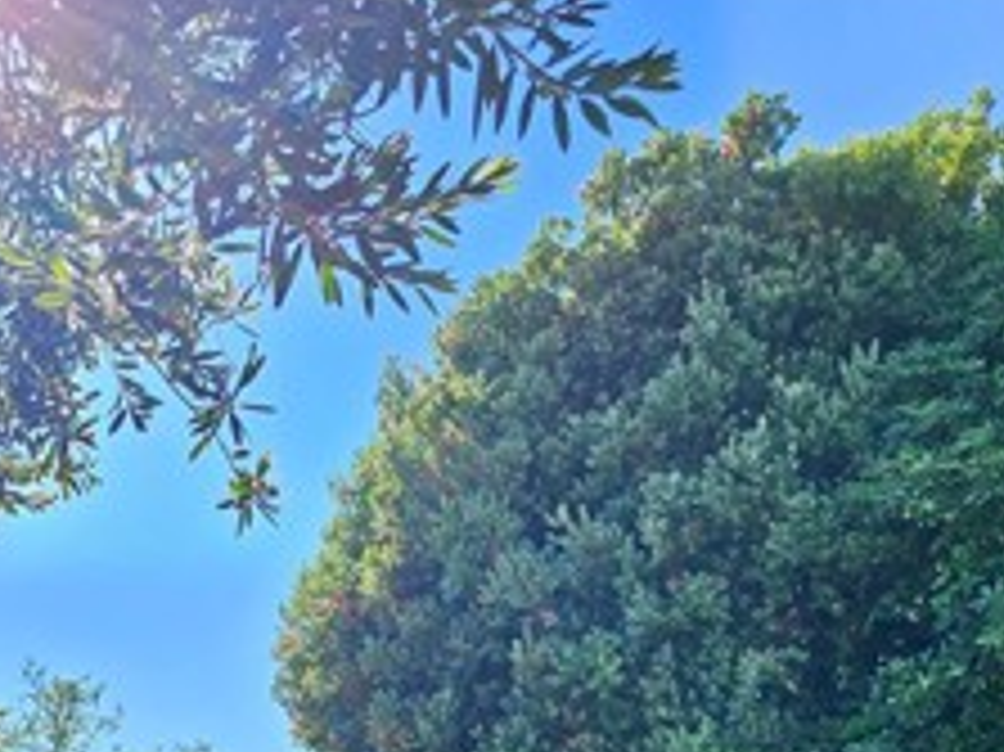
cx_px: 198
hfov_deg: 28.8
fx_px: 1913
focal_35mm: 66
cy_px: 1022
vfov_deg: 20.1
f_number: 1.7
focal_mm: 6.3
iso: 10
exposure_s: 1/409
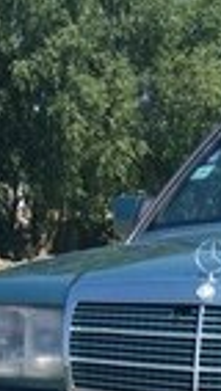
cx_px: 285
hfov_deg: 11.5
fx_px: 1072
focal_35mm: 103
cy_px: 496
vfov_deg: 19.3
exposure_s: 1/998
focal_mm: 3.7
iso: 40
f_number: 1.9
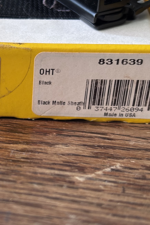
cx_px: 2
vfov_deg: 24.2
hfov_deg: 16.0
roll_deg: -0.8
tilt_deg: -17.3
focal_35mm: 84
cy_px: 106
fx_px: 525
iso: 160
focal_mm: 5.96
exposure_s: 1/40
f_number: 1.6
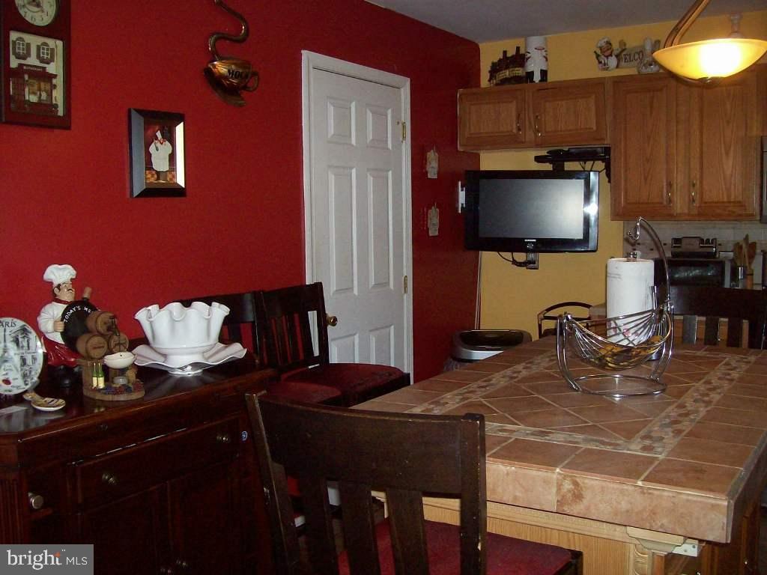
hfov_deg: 51.4
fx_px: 798
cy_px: 288
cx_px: 384
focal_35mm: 36
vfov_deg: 39.7
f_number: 2.7
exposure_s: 1/64
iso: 140
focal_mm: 6
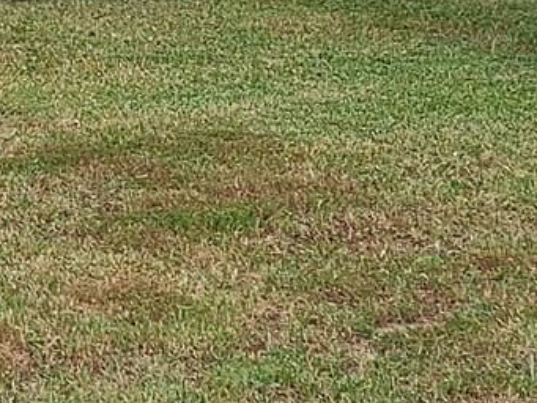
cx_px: 3
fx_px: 2421
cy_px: -222
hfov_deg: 12.5
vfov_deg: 9.2
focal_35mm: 156
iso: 50
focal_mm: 4.81
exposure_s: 1/549
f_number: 1.8
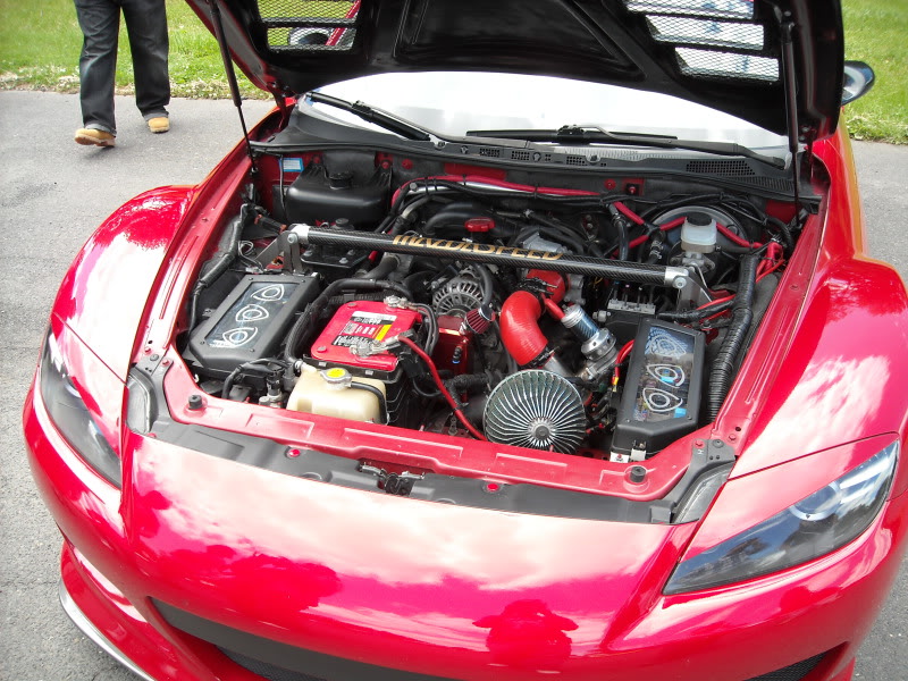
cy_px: 340
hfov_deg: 52.6
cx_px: 454
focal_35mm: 35
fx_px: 918
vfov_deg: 40.7
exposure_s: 1/125
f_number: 2.8
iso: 64
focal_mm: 5.7
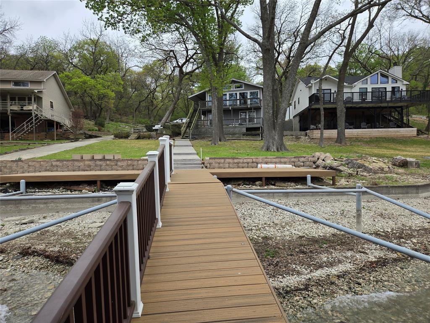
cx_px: 215
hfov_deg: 73.9
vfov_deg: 58.9
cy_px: 162
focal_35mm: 23
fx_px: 286
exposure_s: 1/276
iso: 25
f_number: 1.8
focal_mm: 5.4
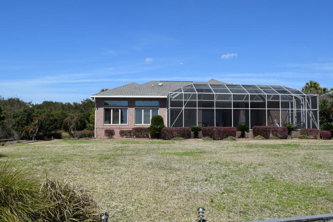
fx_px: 277
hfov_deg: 61.9
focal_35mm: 30
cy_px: 111
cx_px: 166
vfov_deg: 43.6
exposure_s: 1/400
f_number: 10
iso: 200
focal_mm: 20
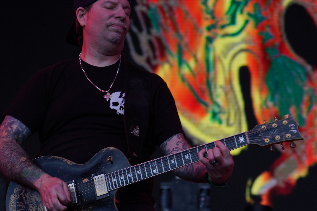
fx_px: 1541
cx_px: 146
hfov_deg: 11.7
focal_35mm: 175
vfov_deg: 7.8
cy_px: 148
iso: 100
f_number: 4.5
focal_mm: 105
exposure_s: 1/200
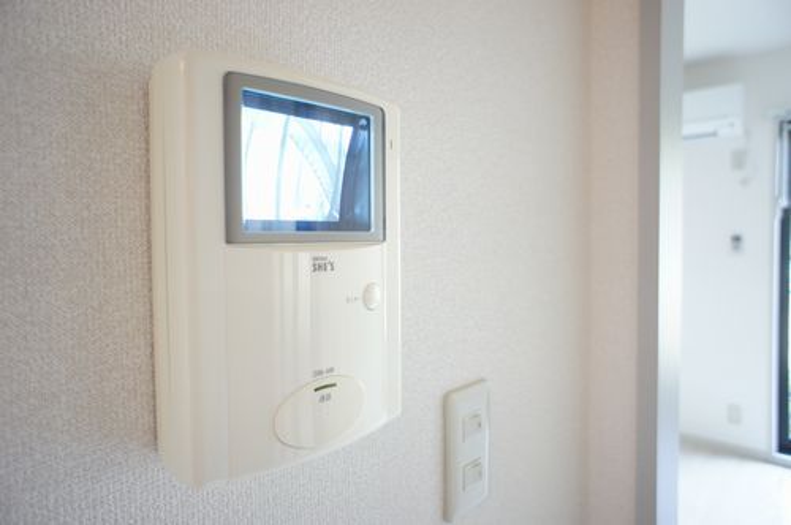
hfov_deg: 73.8
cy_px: 262
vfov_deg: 53.0
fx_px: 527
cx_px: 396
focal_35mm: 24
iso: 400
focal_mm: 16
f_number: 2.8
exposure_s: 1/30
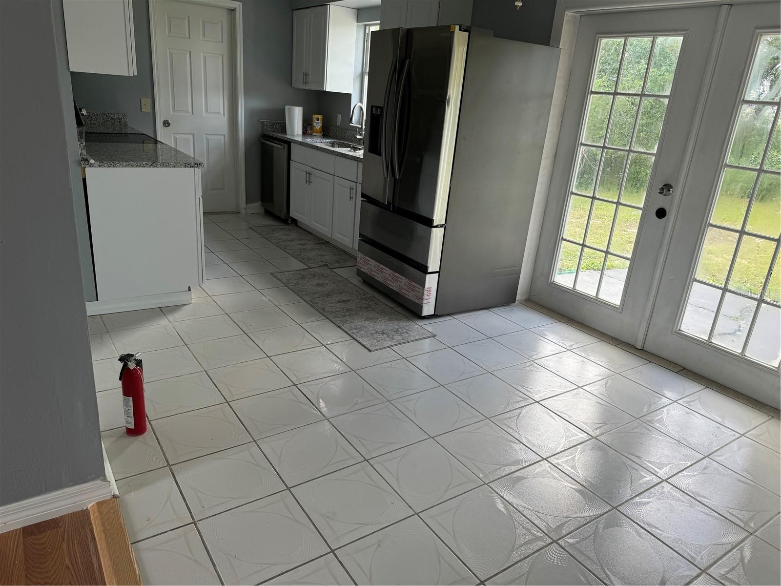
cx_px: 390
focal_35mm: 24
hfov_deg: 71.6
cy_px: 293
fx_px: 541
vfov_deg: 56.8
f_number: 1.78
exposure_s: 1/121
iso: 64
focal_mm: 6.76
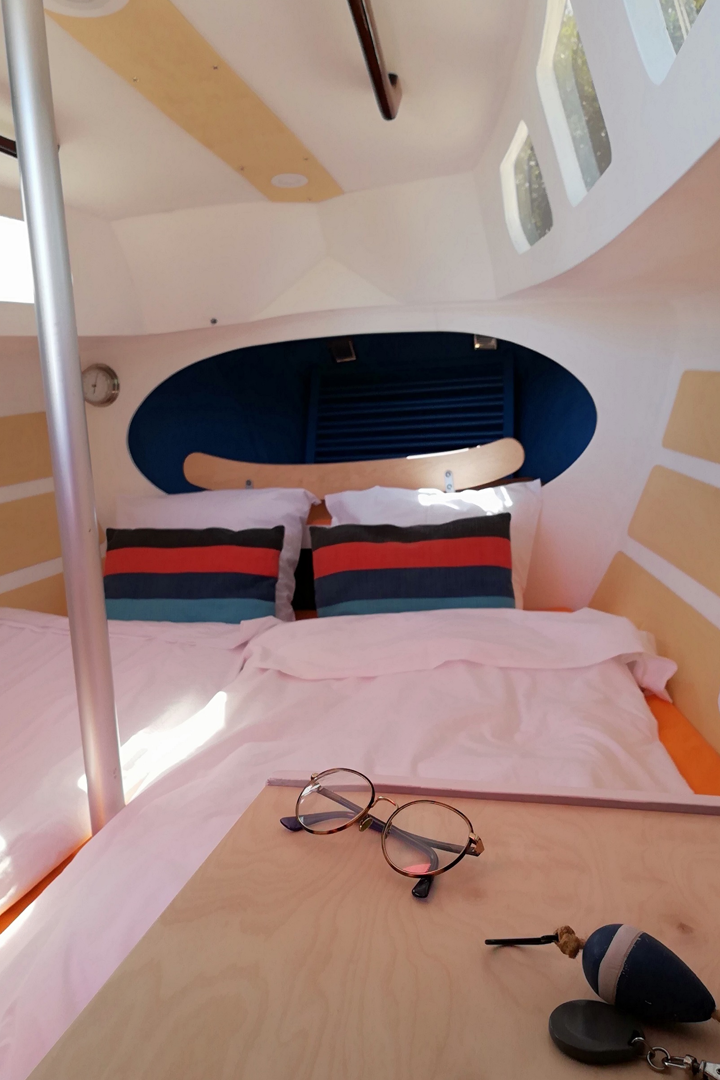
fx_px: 930
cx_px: 334
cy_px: 531
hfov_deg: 42.3
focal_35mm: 31
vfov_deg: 60.3
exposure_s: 1/187
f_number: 2
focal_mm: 3.6
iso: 50
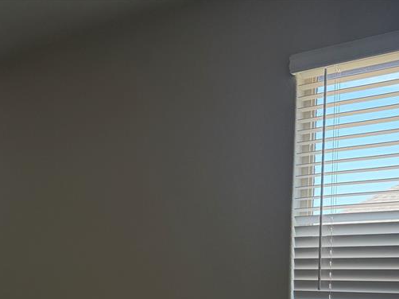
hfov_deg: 38.5
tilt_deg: -5.0
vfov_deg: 27.8
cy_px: 302
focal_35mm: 49
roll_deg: +0.0
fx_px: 565
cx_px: 137
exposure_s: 1/208
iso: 125
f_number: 1.78
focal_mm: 6.76
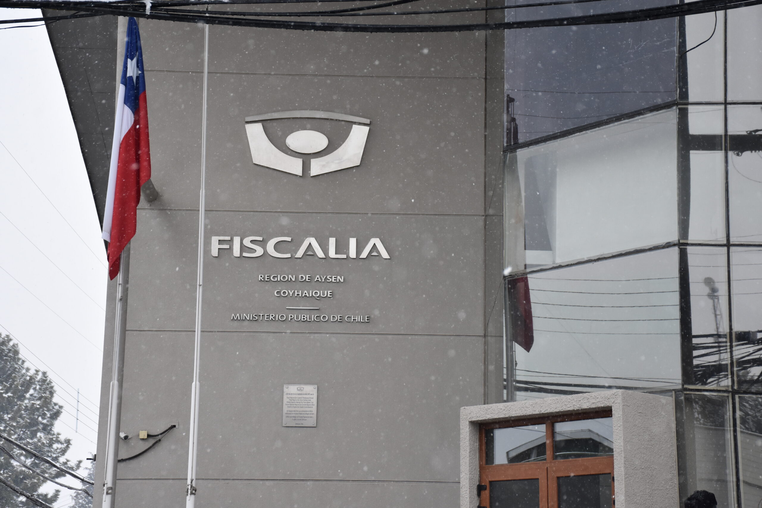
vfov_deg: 16.3
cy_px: 254
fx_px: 1778
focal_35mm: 84
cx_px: 381
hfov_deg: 24.2
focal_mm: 56
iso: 800
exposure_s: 1/640
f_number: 6.3
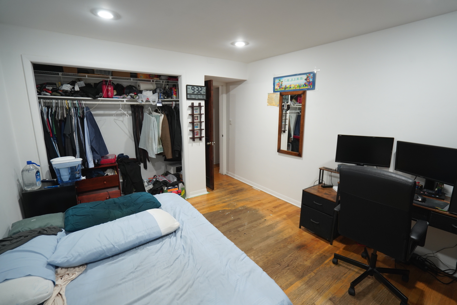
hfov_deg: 96.7
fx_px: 203
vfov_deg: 73.7
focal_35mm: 16
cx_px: 228
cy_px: 152
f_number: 4
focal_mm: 16
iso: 1250
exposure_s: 1/60
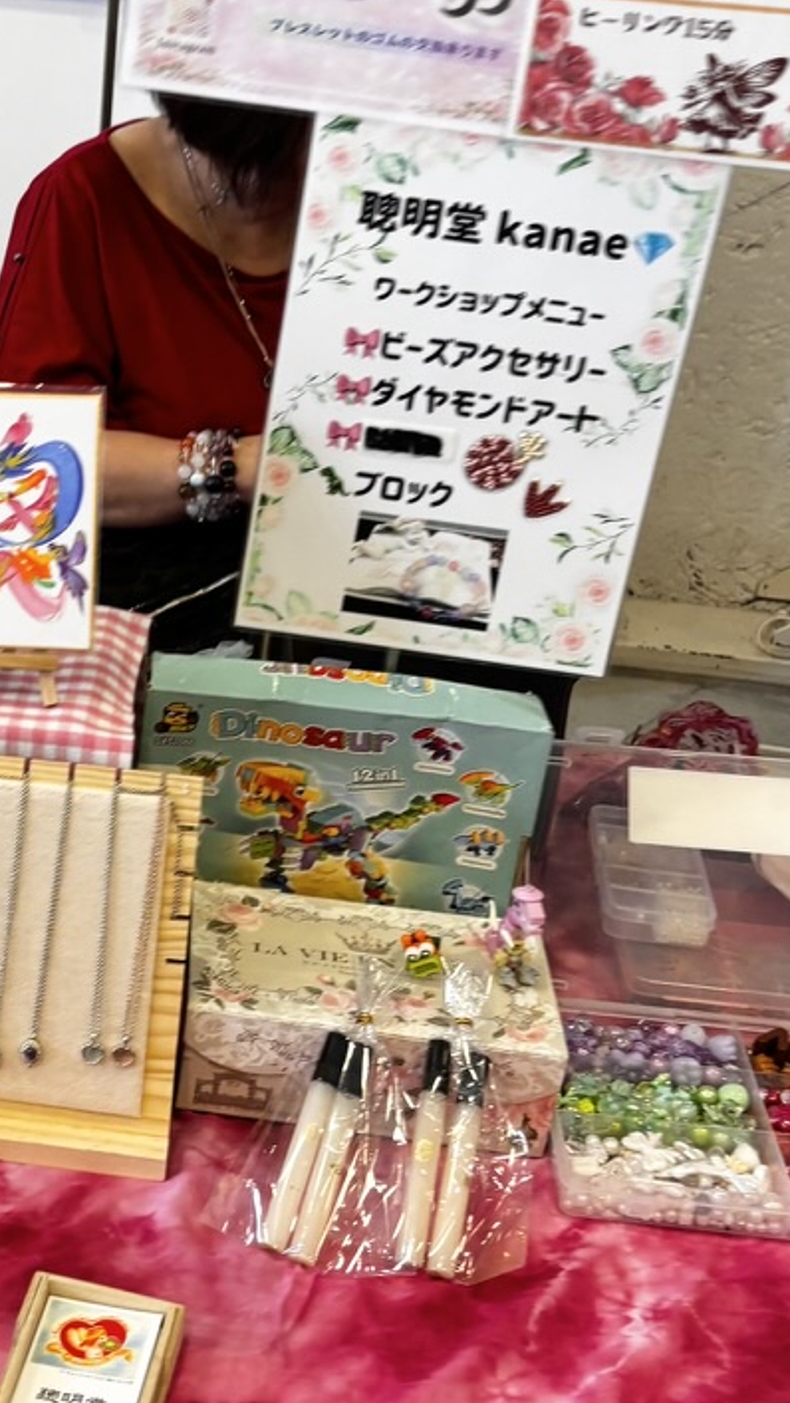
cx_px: 18
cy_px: 718
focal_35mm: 41
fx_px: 1526
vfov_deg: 49.4
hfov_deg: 27.5
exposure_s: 1/50
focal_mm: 5.96
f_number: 1.6
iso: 80
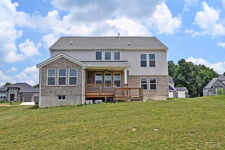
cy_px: 75
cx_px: 112
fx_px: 181
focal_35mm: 29
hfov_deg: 63.7
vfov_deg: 45.0
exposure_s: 1/400
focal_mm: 29
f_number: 7.1
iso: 100
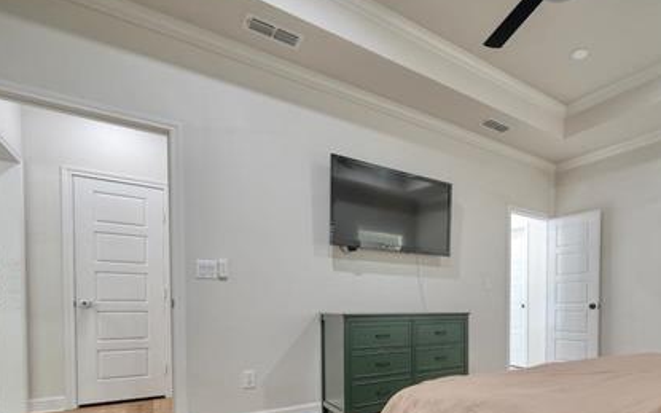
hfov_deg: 75.1
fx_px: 396
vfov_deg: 52.2
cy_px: 318
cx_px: 479
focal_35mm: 22
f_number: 8
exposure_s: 1/1.25
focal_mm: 14
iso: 640
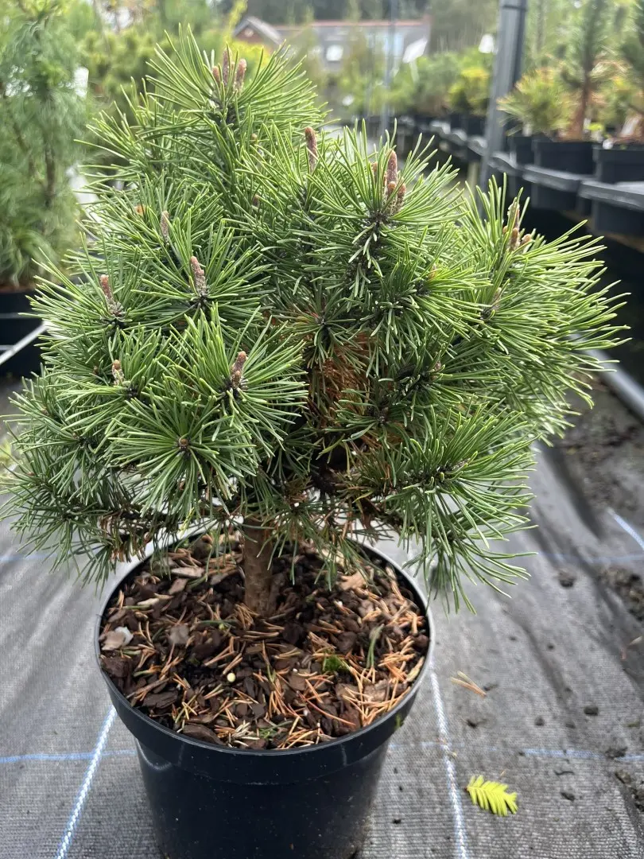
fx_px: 645
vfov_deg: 67.3
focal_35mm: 26
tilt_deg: -26.4
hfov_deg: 53.1
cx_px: 322
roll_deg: -1.5
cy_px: 430
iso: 50
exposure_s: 1/558
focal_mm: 5.1
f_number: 1.6
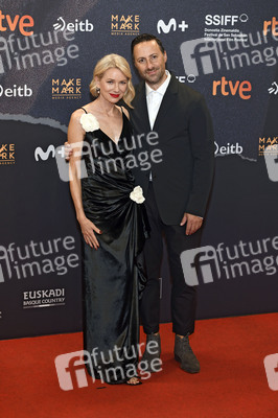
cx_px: 139
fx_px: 986
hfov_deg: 16.0
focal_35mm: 85
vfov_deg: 23.9
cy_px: 209
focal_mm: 85
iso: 800
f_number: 4.5
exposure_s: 1/320
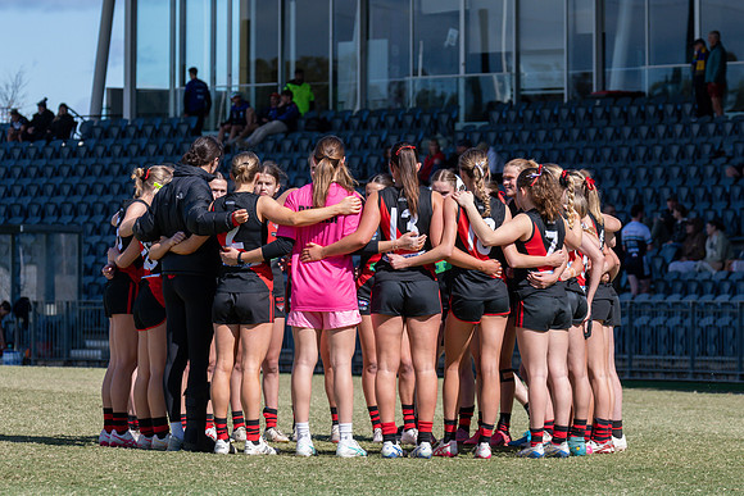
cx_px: 379
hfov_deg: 8.0
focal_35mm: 258
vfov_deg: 5.3
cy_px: 266
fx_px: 5338
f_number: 9
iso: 800
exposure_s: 1/1250
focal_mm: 220
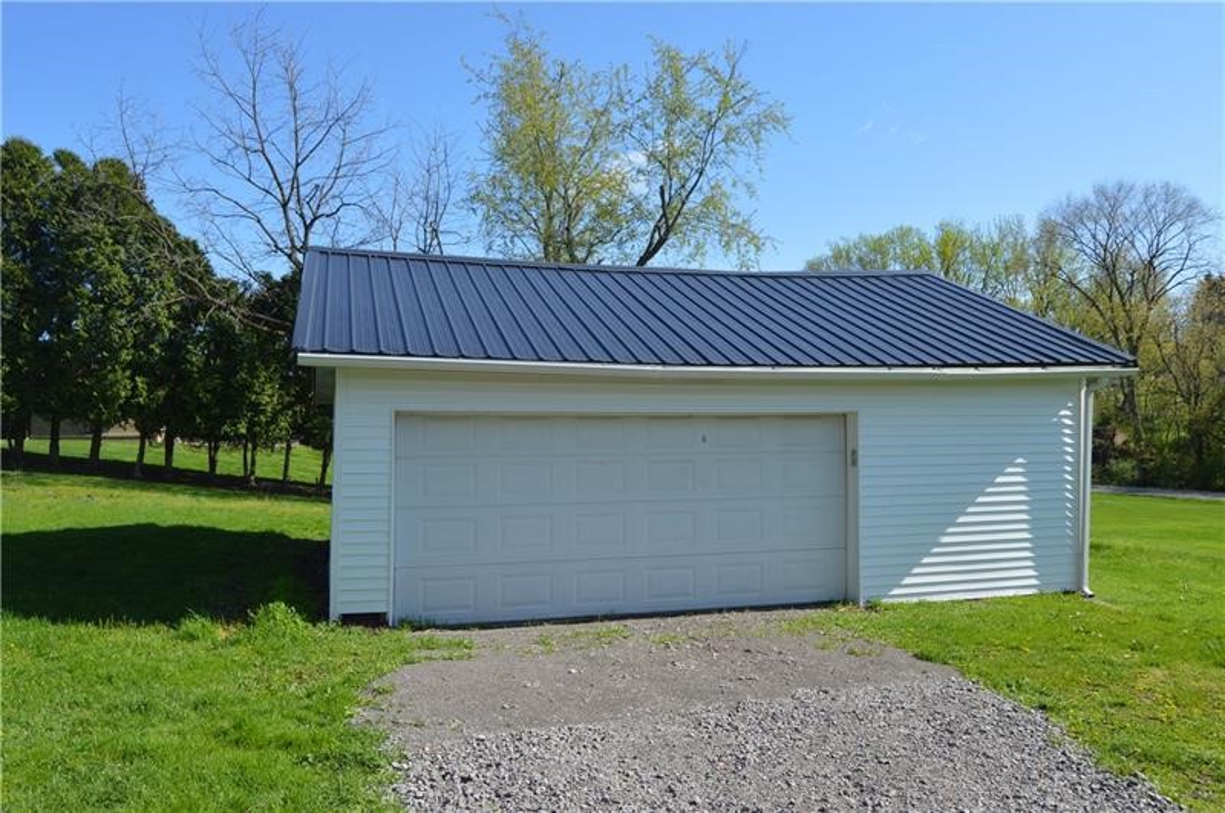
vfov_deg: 47.8
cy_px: 406
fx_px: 917
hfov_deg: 67.5
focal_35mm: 27
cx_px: 612
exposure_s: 1/250
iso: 100
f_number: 8
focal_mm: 18
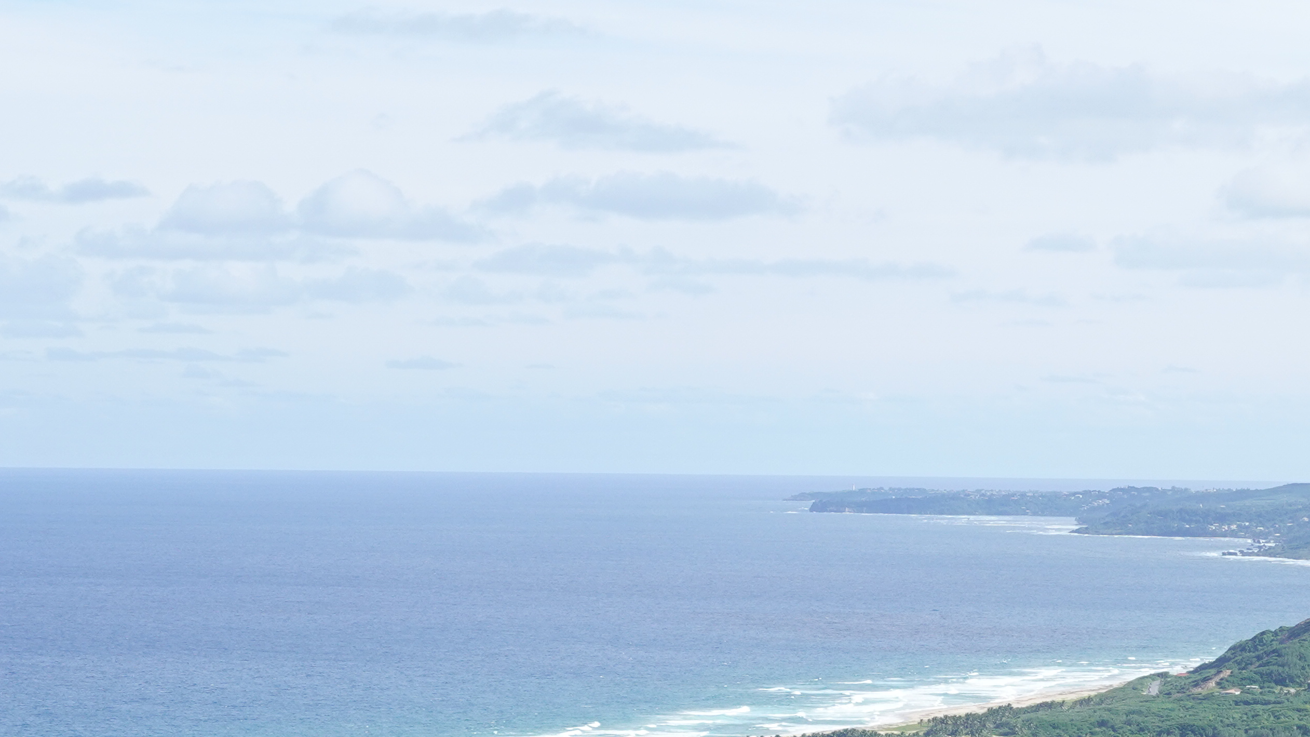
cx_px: 815
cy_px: 773
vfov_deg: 7.6
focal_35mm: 159
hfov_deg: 13.5
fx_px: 5523
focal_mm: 25.85
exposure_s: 1/320
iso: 100
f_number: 5.6
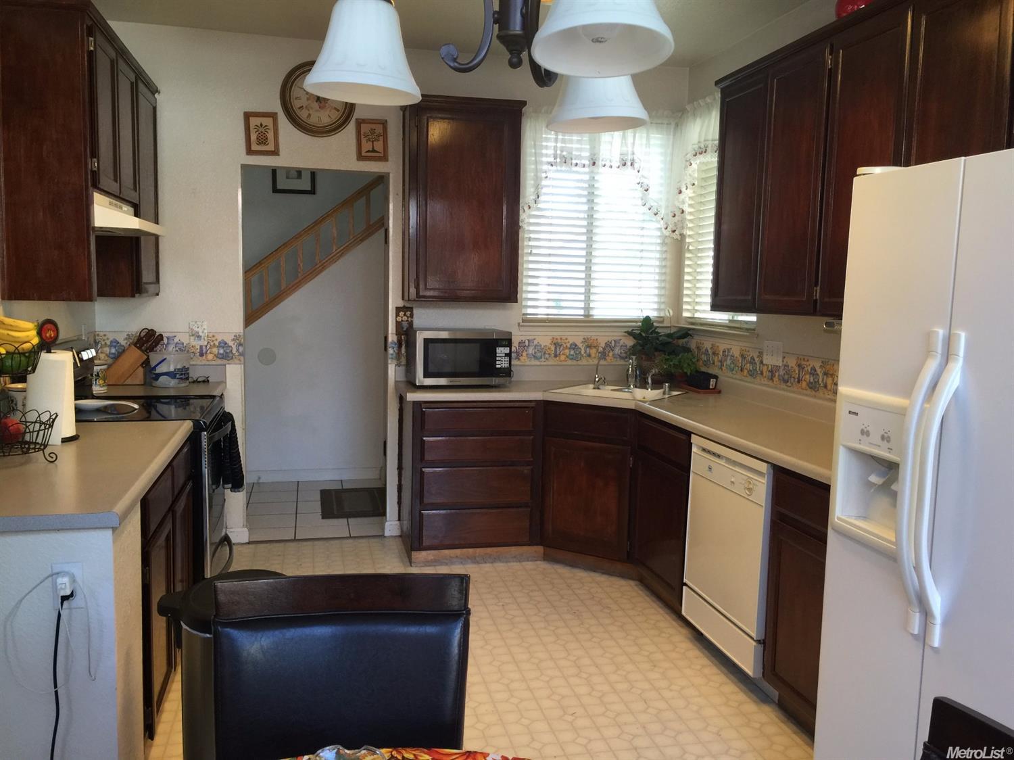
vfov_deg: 48.2
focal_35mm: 29
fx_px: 849
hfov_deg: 61.7
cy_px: 380
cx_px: 507
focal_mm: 4.15
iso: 40
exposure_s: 1/30
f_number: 2.2
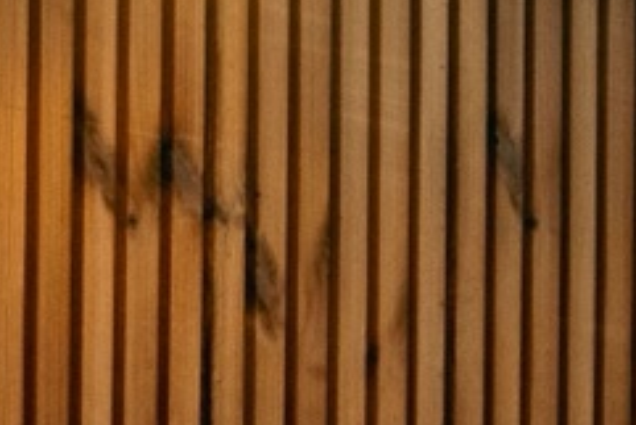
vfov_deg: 3.8
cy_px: 1103
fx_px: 6293
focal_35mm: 356
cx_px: -1064
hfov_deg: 5.5
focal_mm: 43.2
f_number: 5.6
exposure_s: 1/50
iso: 400
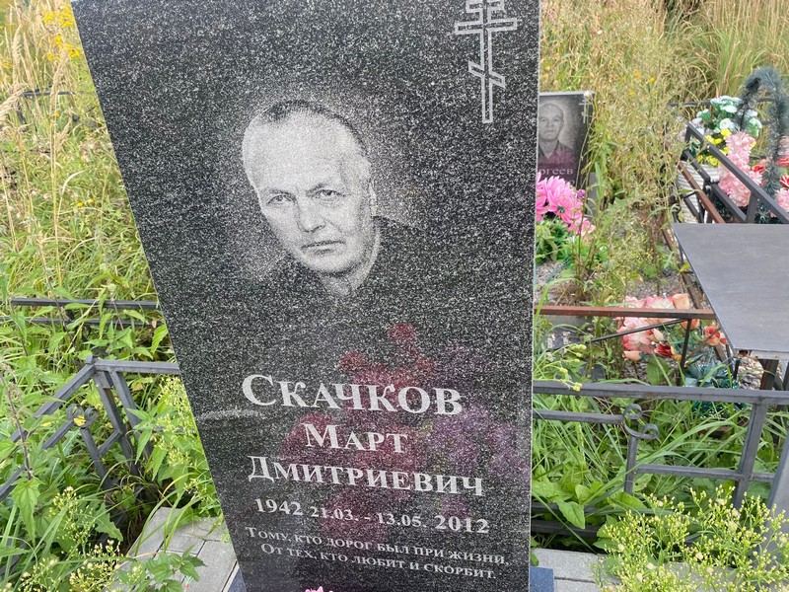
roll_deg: +6.2
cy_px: 296
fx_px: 593
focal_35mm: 26
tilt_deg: -27.8
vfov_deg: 53.1
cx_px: 394
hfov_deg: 67.3
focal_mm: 4.25
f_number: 1.8
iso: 32
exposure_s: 1/307
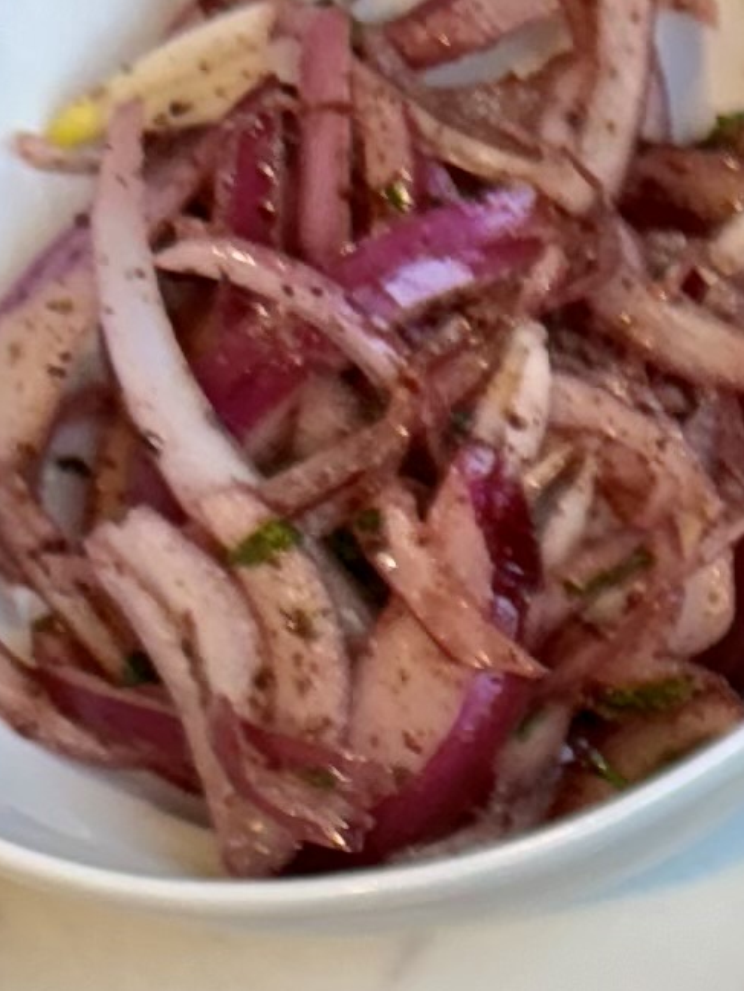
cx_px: 1978
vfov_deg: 12.4
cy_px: 1634
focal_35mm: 149
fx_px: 4269
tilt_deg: -70.6
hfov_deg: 8.7
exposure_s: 1/120
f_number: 1.78
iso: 125
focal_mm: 6.86
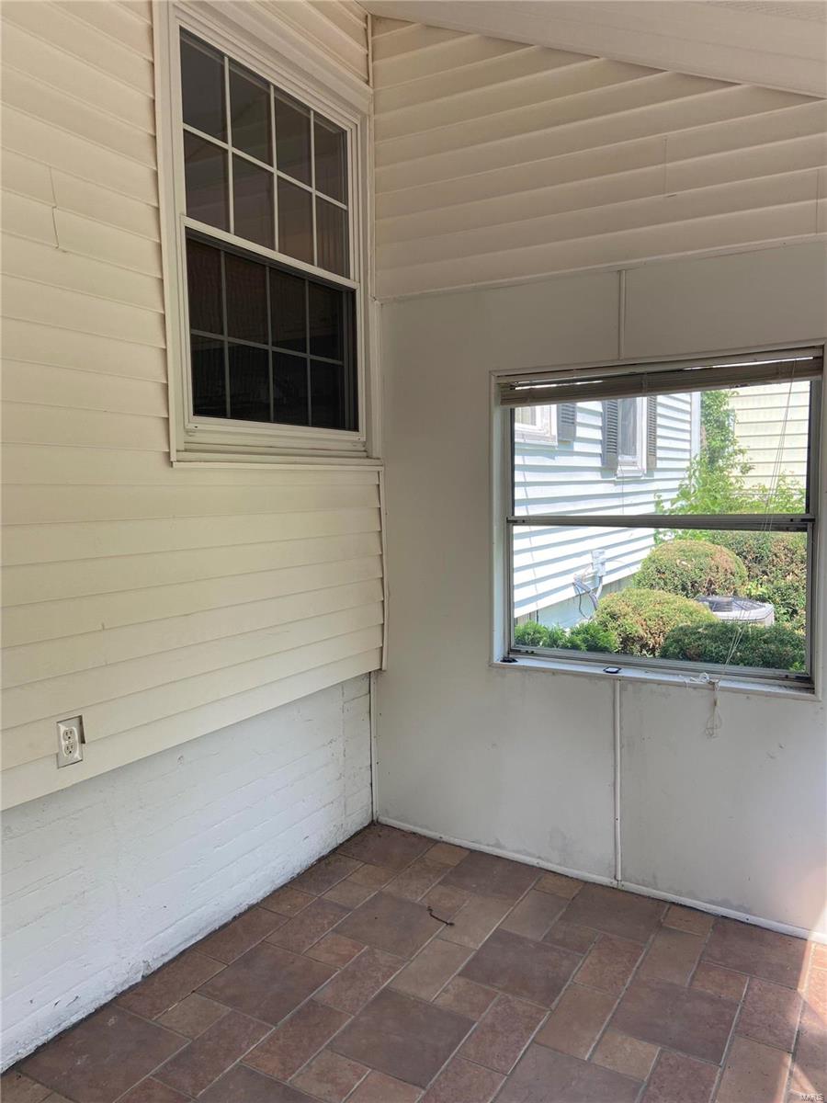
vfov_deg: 67.3
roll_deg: +0.2
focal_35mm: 26
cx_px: 414
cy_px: 552
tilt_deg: -2.5
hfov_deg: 53.1
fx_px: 828
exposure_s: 1/324
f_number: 1.8
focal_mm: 4.25
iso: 32
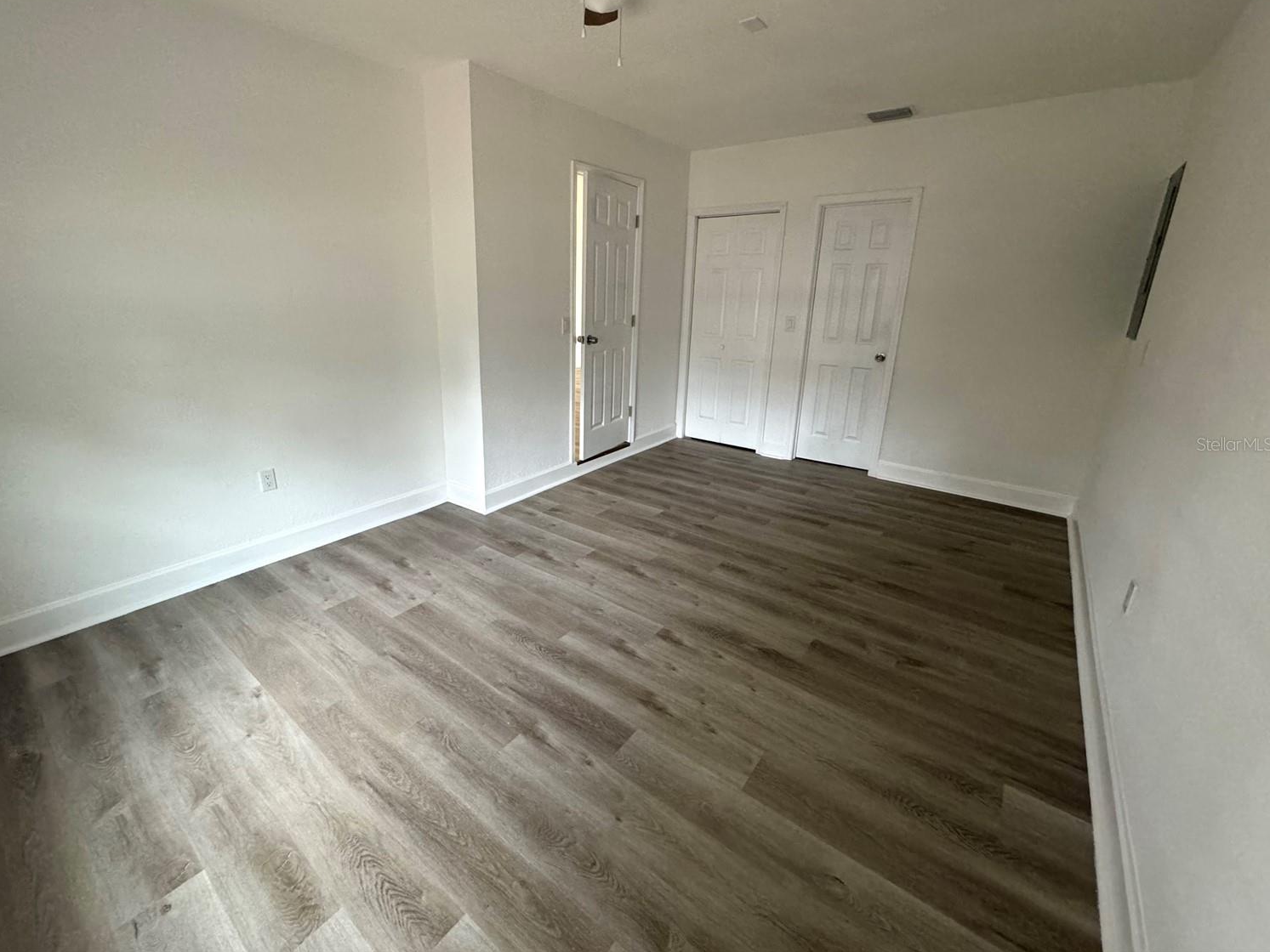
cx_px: 596
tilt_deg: -16.4
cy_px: 444
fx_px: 550
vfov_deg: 81.6
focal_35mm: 15
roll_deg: -1.0
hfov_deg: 98.0
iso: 400
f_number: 2.2
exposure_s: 1/60
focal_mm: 2.22
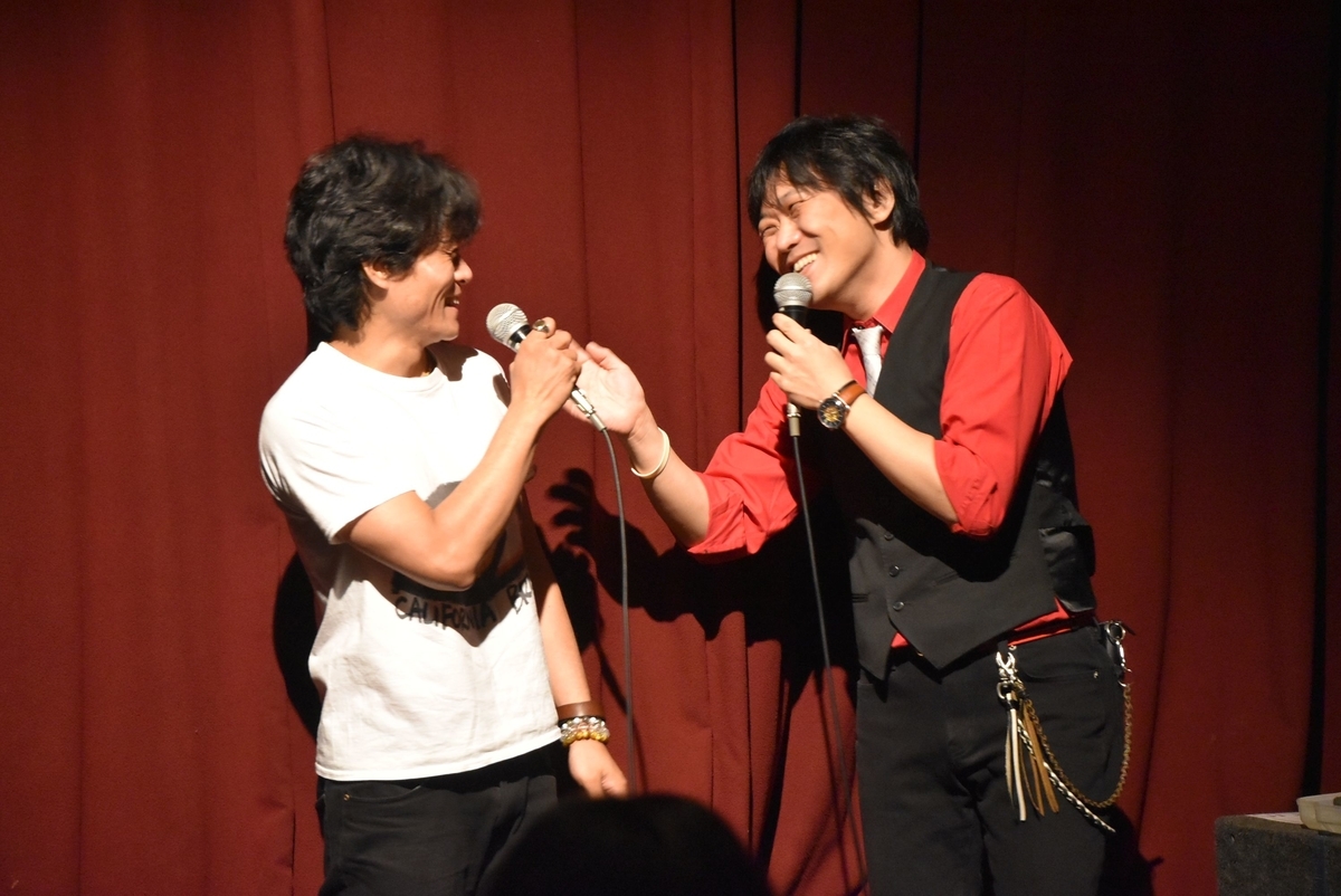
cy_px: 448
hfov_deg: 19.4
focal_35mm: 105
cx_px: 670
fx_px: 3914
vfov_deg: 13.1
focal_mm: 70
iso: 4500
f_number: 5.3
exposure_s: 1/60
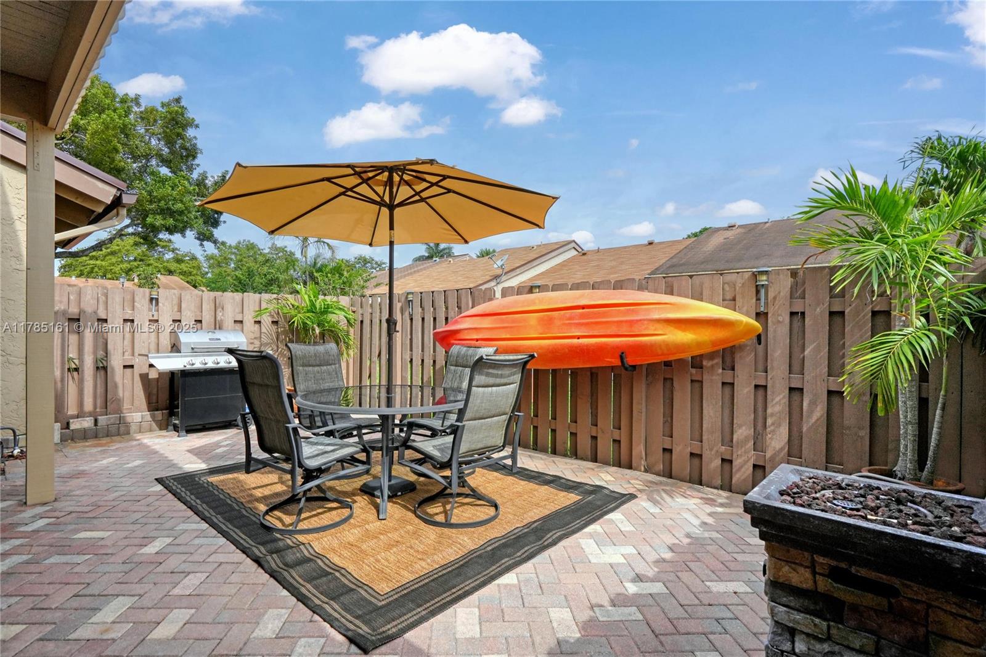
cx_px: 493
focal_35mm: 16
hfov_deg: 96.7
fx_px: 438
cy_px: 328
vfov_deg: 73.7
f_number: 9
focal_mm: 16
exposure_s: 1/4000
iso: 800
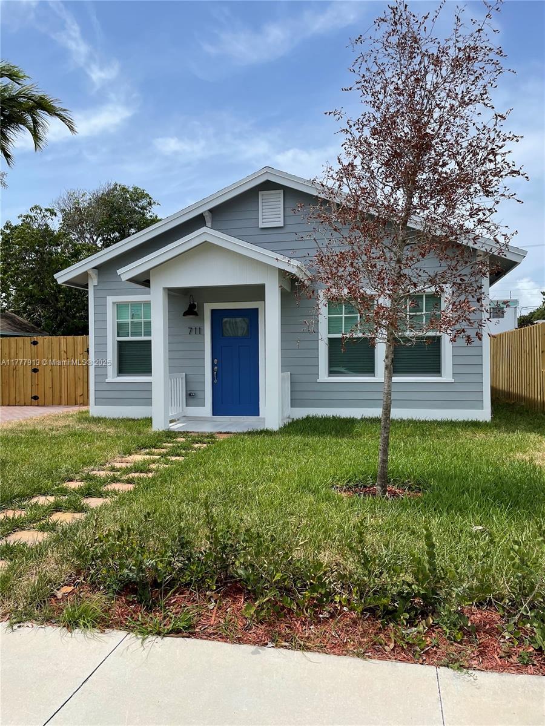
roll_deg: -0.3
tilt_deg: -0.2
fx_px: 546
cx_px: 272
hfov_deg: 53.1
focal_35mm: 26
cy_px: 363
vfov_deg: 67.3
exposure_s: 1/3610
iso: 32
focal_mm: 4.2
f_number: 1.6
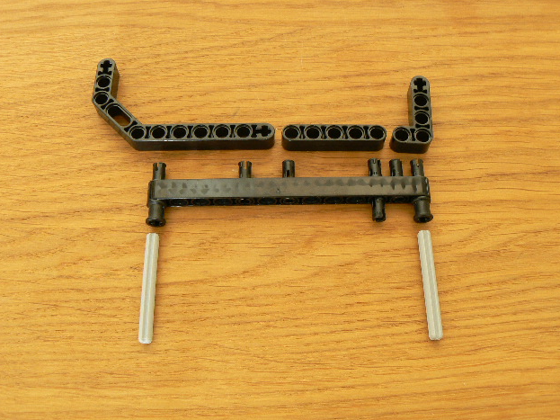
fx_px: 598
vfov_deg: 38.7
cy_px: 213
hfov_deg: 50.1
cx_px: 283
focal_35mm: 37
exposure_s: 2
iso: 100
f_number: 4.5
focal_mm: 6
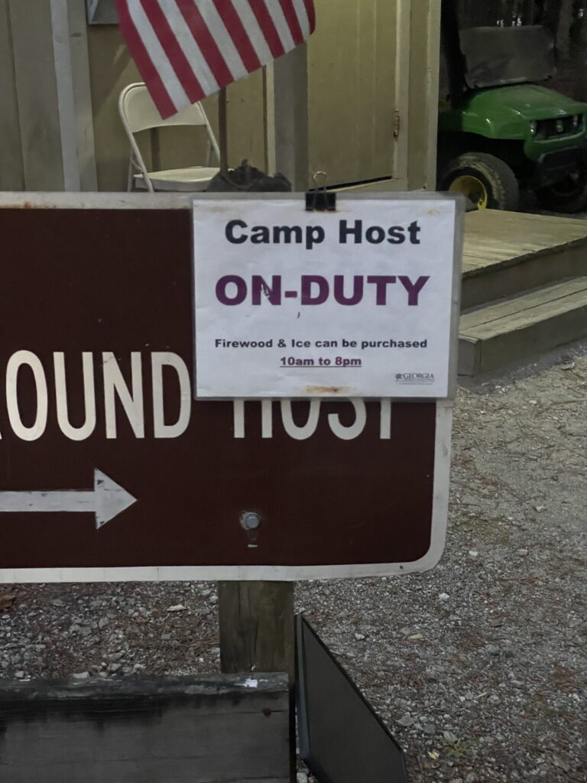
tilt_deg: -18.3
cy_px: 392
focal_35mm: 52
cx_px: 294
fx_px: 1176
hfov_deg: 28.0
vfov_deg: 36.8
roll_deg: +1.8
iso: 1600
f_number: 2
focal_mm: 6
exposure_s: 1/30
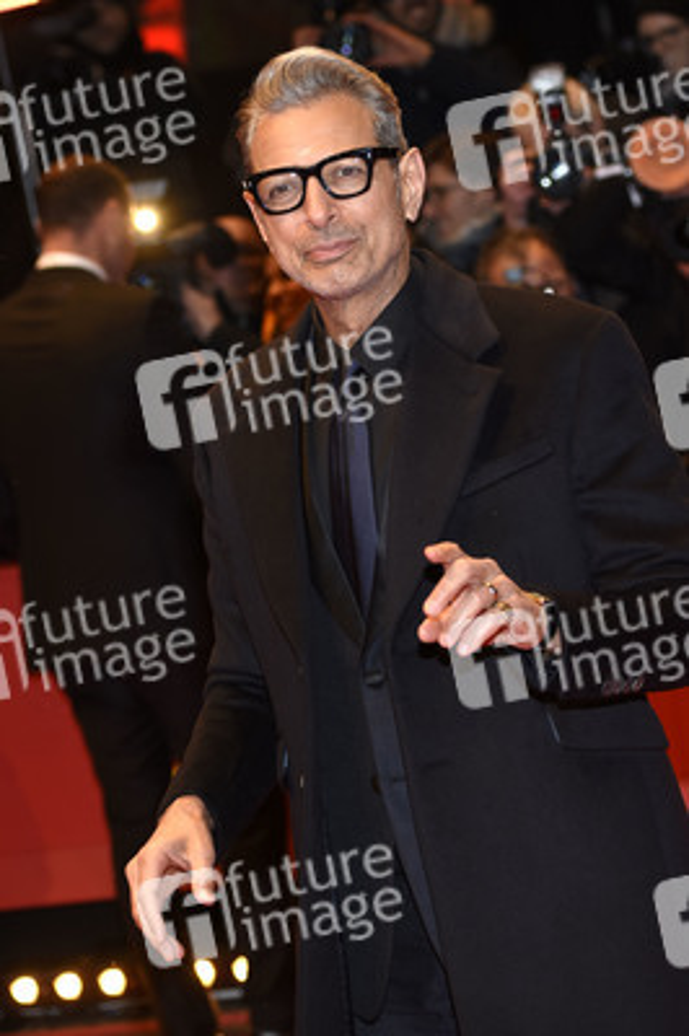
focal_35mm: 105
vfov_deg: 19.5
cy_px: 518
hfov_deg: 13.0
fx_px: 3019
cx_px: 344
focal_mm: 70
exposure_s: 1/320
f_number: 3.5
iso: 640
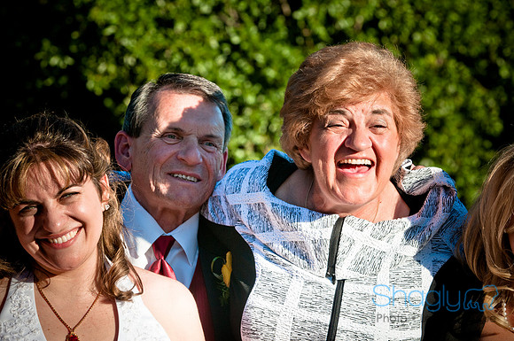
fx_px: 2780
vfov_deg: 7.0
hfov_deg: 10.6
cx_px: 257
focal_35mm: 195
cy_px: 170
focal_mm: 130
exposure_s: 1/500
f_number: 7.1
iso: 200
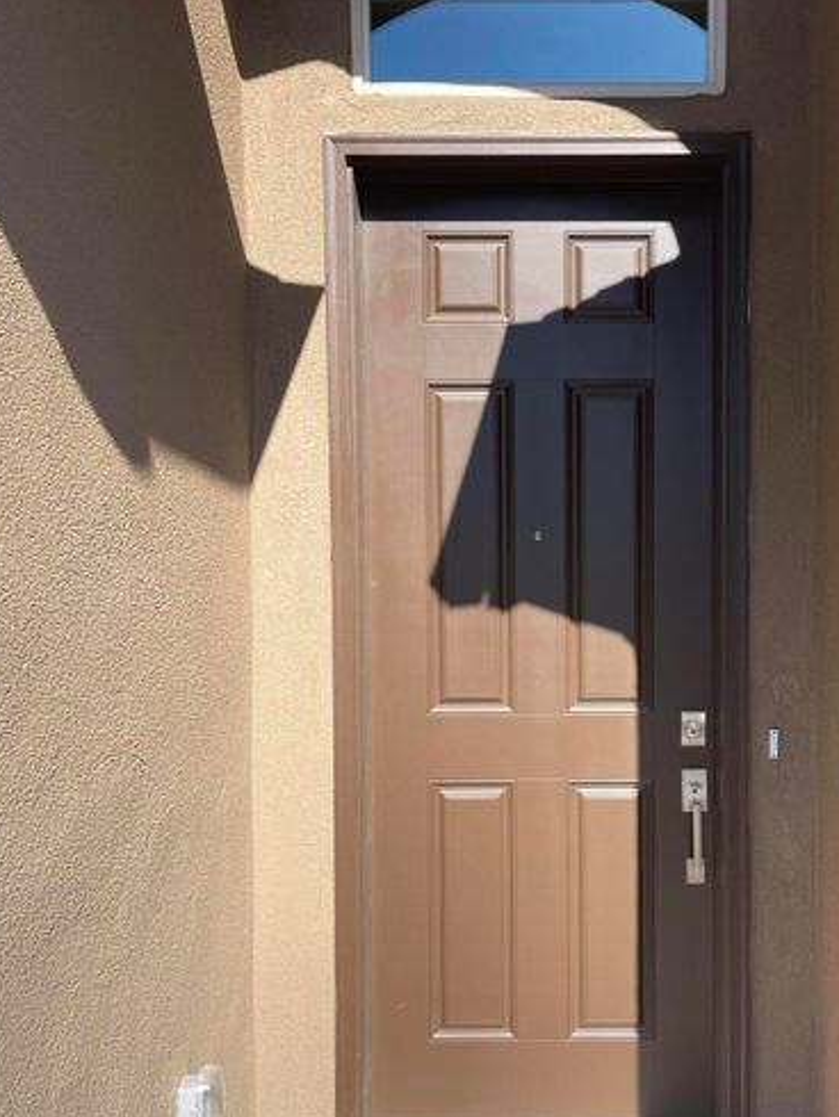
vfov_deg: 53.7
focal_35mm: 34
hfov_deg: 41.4
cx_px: 540
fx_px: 1098
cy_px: 646
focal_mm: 5.1
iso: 32
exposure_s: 1/2083
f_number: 1.6
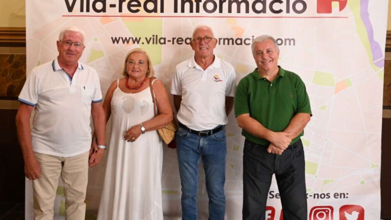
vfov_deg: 33.6
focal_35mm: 35
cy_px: 90
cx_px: 195
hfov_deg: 56.6
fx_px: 363
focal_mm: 33
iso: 6400
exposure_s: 1/323
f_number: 4
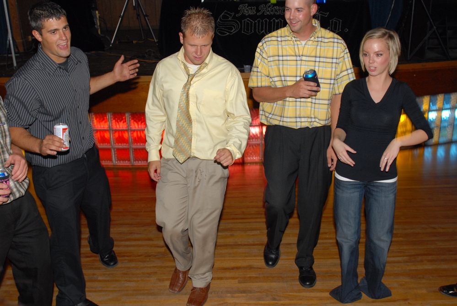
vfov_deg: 37.0
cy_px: 153
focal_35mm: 36
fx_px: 458
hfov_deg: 53.1
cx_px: 228
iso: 400
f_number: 4.5
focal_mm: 24
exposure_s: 1/20
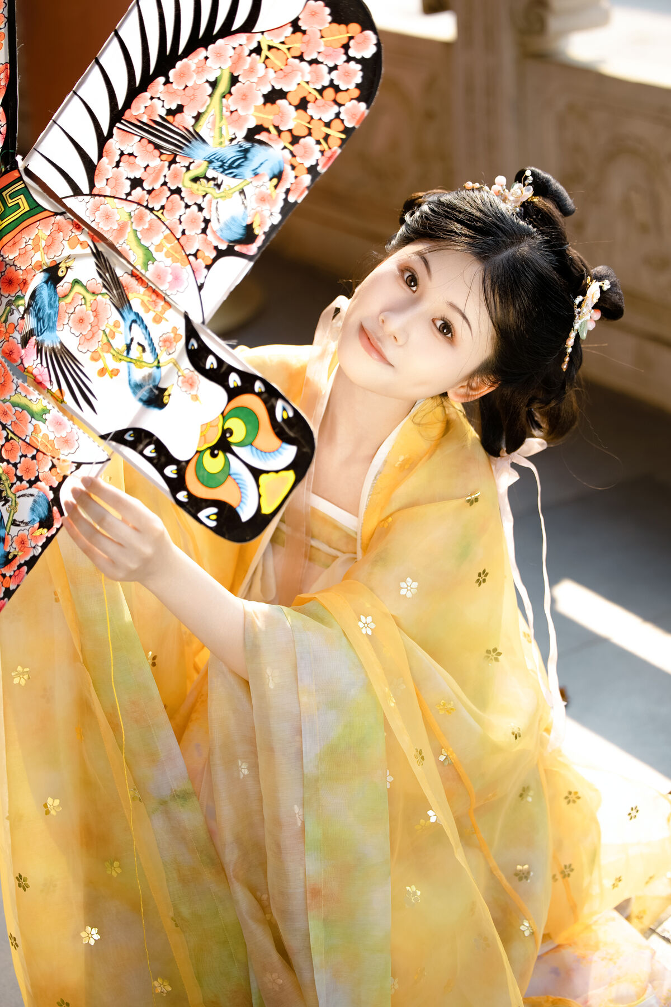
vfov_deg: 29.2
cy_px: 504
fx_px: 1929
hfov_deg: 19.7
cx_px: 336
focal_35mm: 69
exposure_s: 1/500
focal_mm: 70
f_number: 2.8
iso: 100
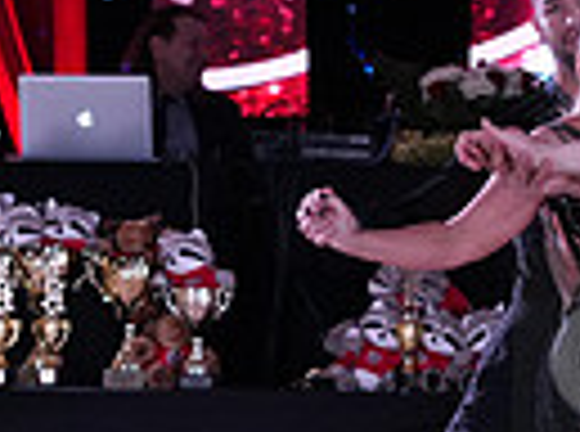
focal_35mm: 295
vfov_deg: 5.0
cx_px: 1003
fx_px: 4929
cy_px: 367
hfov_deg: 6.6
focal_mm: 68
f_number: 5
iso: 2500
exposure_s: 1/250
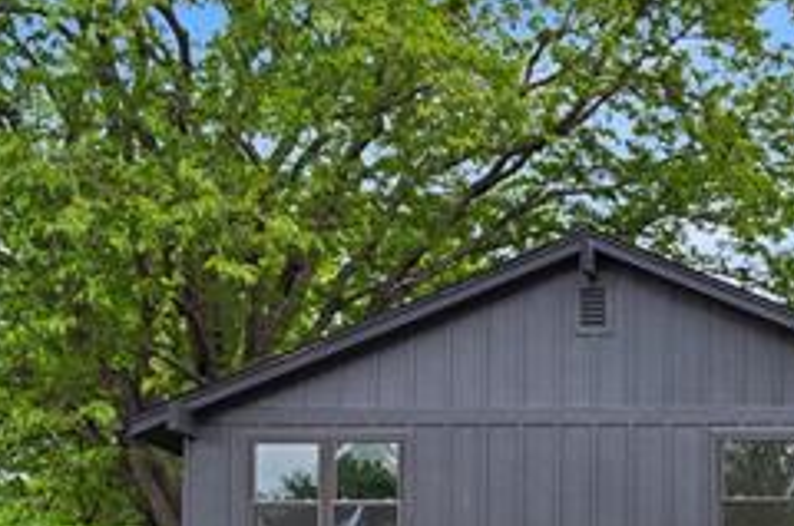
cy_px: 528
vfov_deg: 16.6
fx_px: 1761
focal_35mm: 80
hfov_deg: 24.0
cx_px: 840
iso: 800
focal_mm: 30
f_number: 8
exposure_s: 1/400
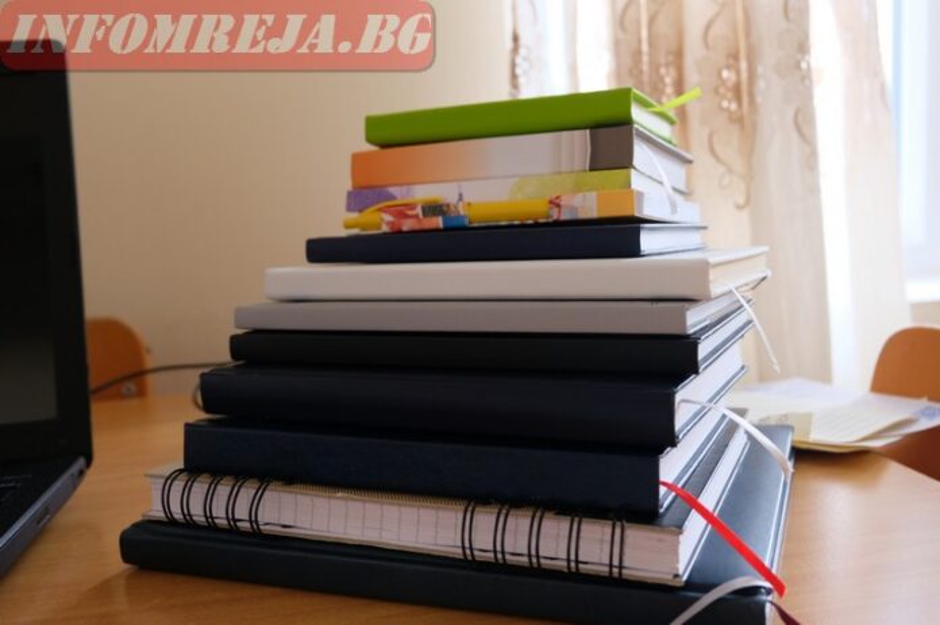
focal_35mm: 32
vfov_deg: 41.1
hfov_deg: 58.8
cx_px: 470
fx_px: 835
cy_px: 312
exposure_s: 1/15
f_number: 4
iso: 800
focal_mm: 21.1
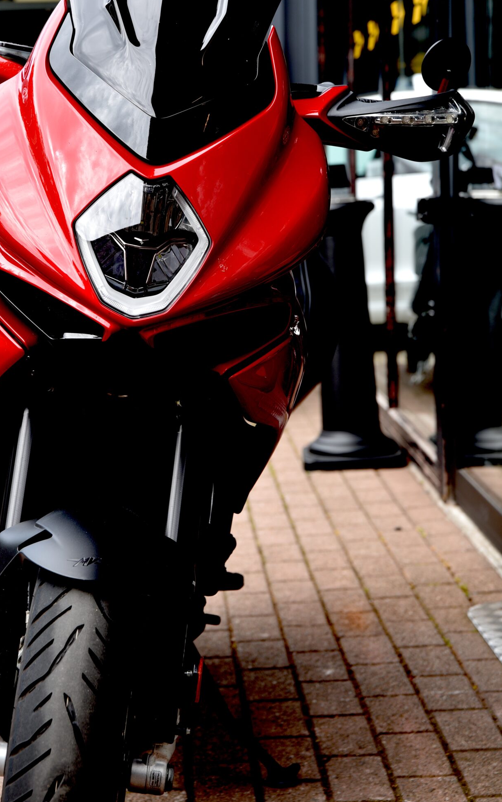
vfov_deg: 23.5
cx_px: 162
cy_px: 309
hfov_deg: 14.8
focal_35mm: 88
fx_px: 1926
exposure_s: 1/100
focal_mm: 66
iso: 100
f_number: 5
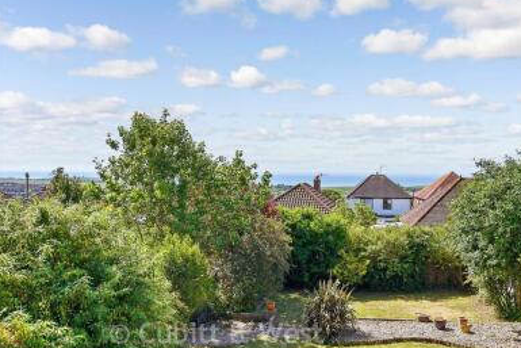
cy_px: 186
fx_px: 536
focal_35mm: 37
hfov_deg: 51.4
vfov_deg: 36.0
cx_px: 319
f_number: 8
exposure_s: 1/1000
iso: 200
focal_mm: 20
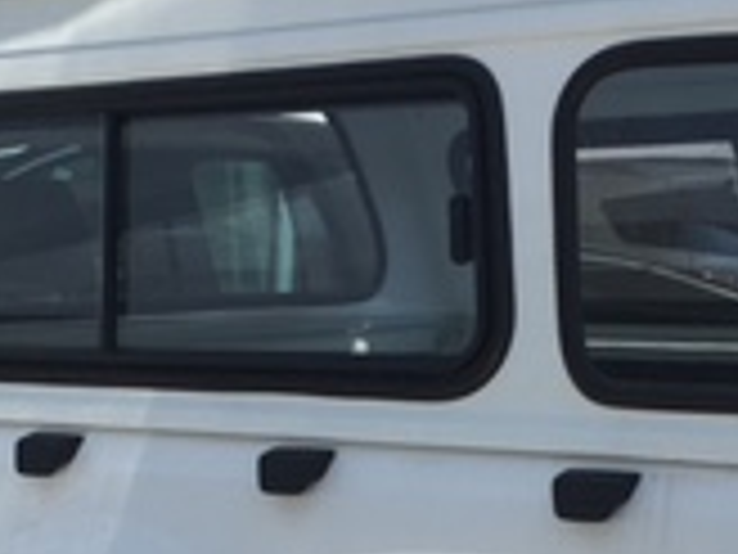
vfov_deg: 12.8
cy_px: 653
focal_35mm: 113
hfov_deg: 17.4
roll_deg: +0.2
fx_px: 2409
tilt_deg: -11.2
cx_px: 261
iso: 25
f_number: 2.2
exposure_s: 1/1672
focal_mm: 4.15
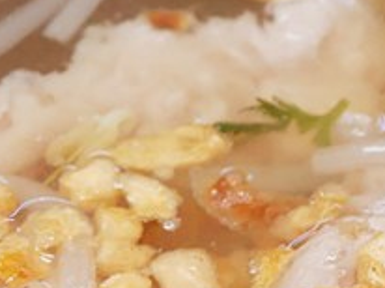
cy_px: 295
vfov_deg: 8.4
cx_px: 525
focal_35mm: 175
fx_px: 1944
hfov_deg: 11.0
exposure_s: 1/60
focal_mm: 18
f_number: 4.2
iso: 500
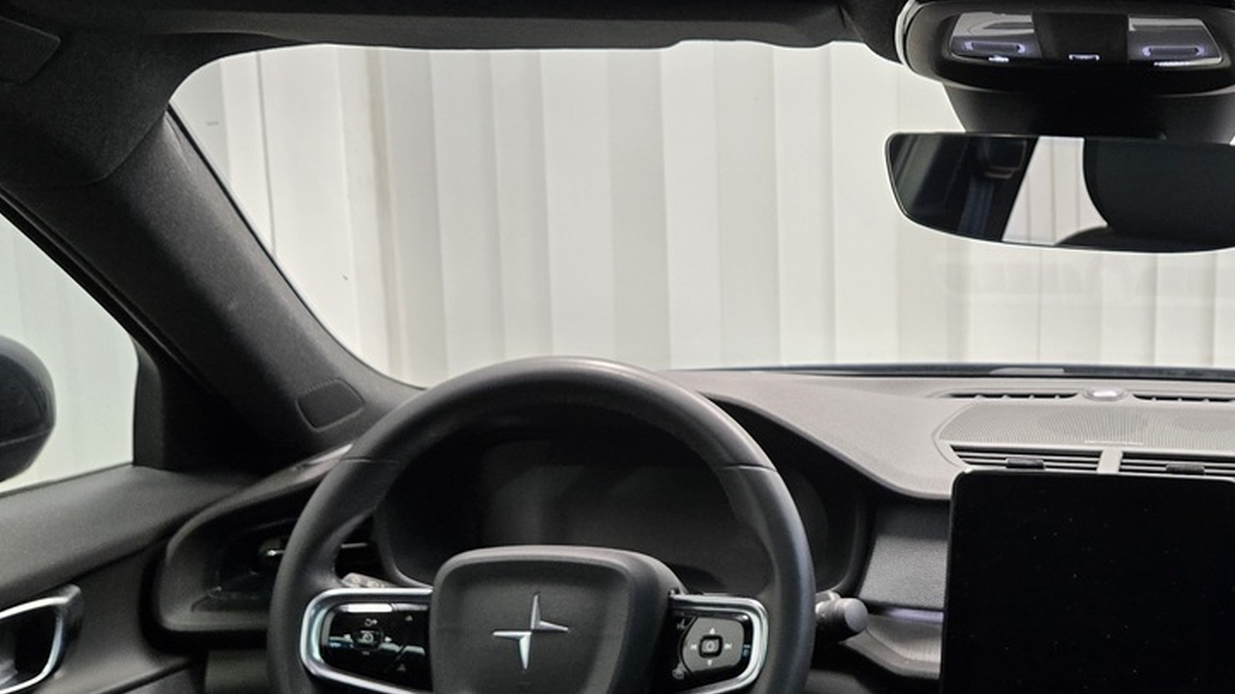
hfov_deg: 39.2
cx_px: 1047
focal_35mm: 50
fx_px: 1637
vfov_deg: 23.9
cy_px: 455
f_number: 1.8
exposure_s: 1/51
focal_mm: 5.4
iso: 250
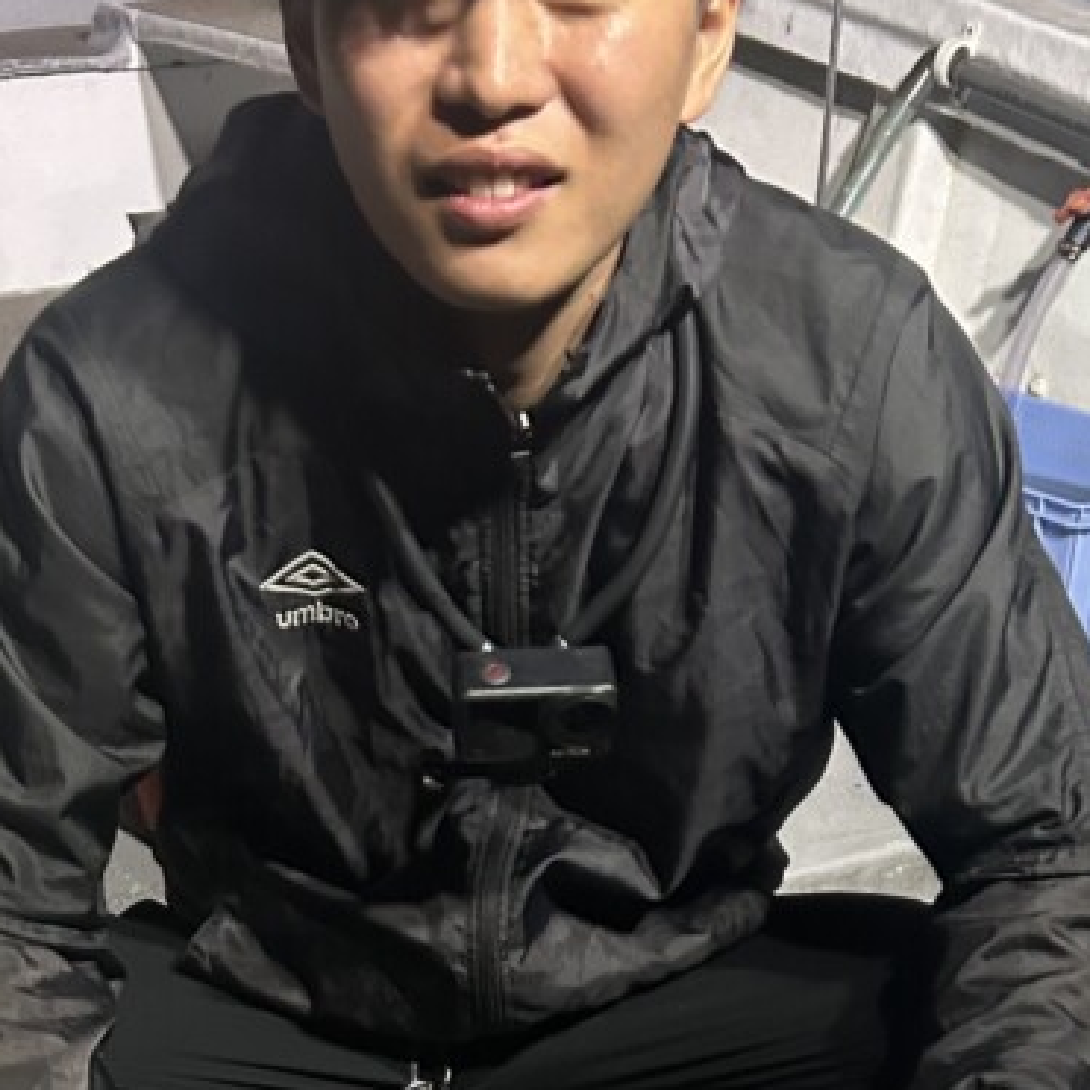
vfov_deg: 25.9
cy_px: 1161
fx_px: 2209
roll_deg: -0.7
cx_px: 441
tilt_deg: -28.8
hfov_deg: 27.7
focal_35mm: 62
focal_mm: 5.7
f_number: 1.5
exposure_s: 1/49
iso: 500
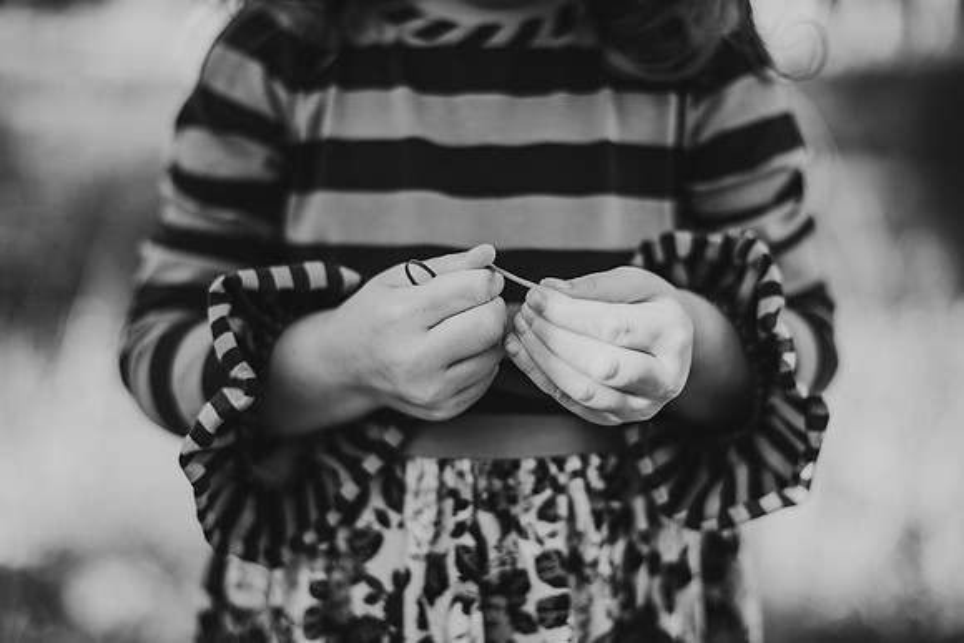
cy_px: 322
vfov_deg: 27.0
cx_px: 482
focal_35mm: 50
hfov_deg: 39.6
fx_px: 1339
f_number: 2
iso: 200
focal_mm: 50
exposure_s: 1/1250
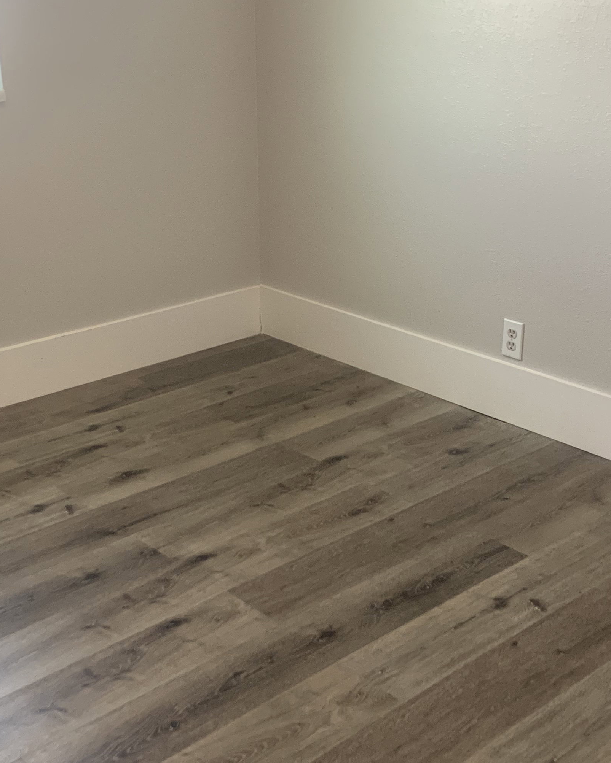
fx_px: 1153
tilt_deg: -18.9
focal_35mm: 51
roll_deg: -0.3
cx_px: 305
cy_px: 350
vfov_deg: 36.6
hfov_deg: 29.7
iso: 80
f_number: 1.8
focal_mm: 4.25
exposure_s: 1/60
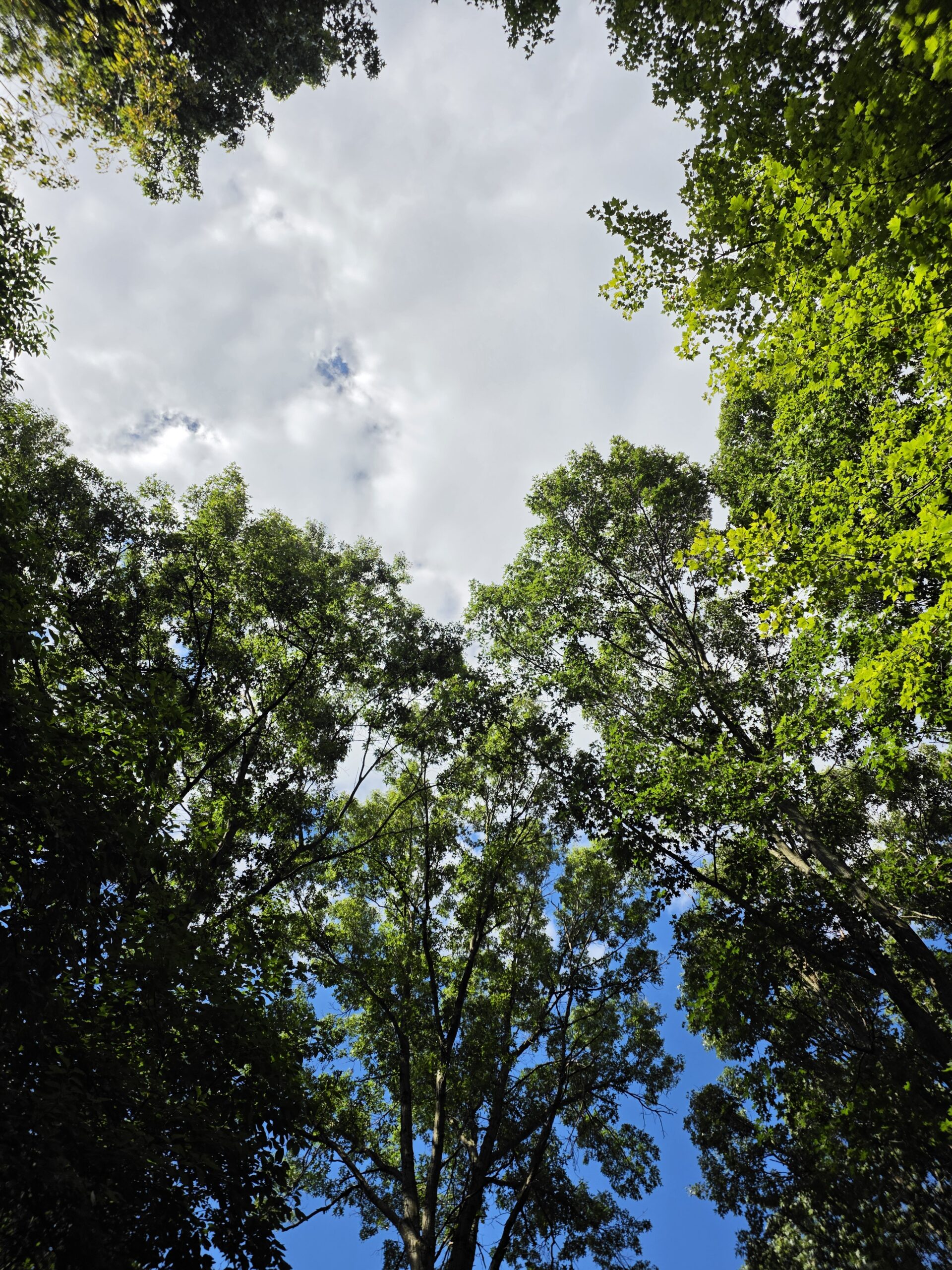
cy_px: 635
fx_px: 843
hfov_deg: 58.9
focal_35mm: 23
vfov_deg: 73.9
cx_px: 476
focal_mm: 6.25
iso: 64
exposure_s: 1/7939
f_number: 1.7
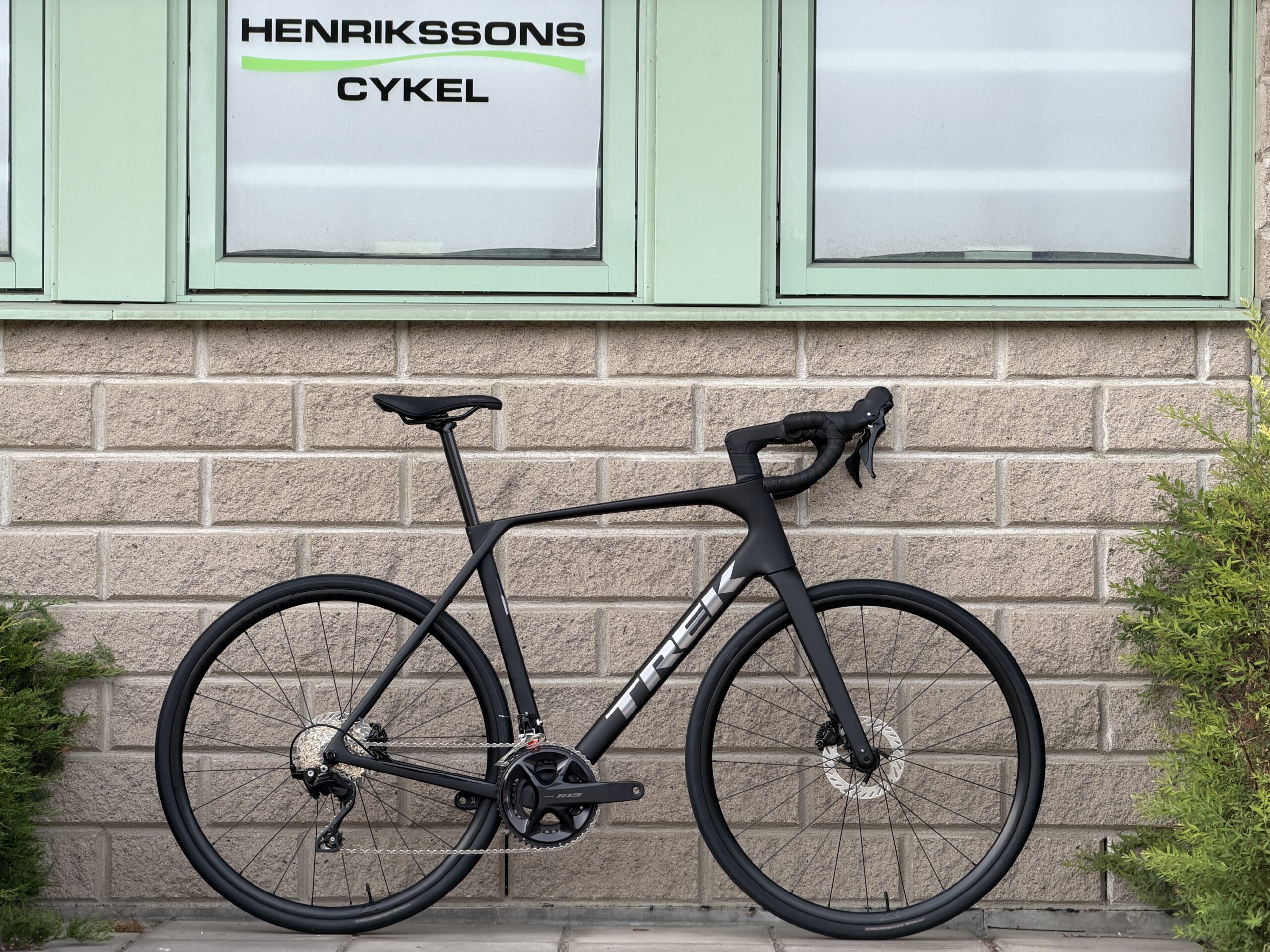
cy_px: 476
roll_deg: -0.5
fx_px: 3669
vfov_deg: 14.8
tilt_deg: +1.4
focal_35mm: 100
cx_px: 635
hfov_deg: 19.6
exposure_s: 1/209
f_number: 2.8
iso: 50
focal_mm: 16.89
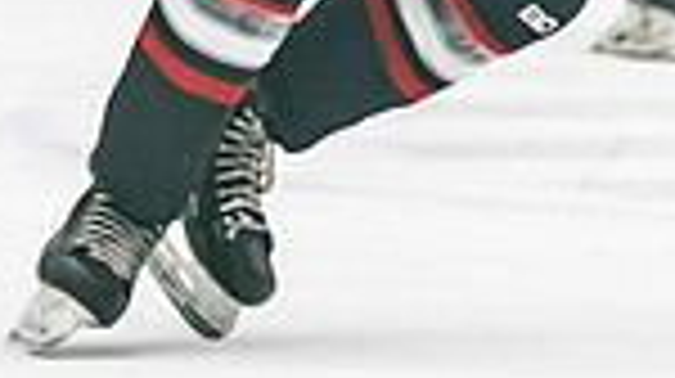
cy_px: 33
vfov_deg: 1.0
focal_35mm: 1258
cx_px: 624
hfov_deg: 1.7
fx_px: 22492
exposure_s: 1/640
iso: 1000
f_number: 2.8
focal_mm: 125
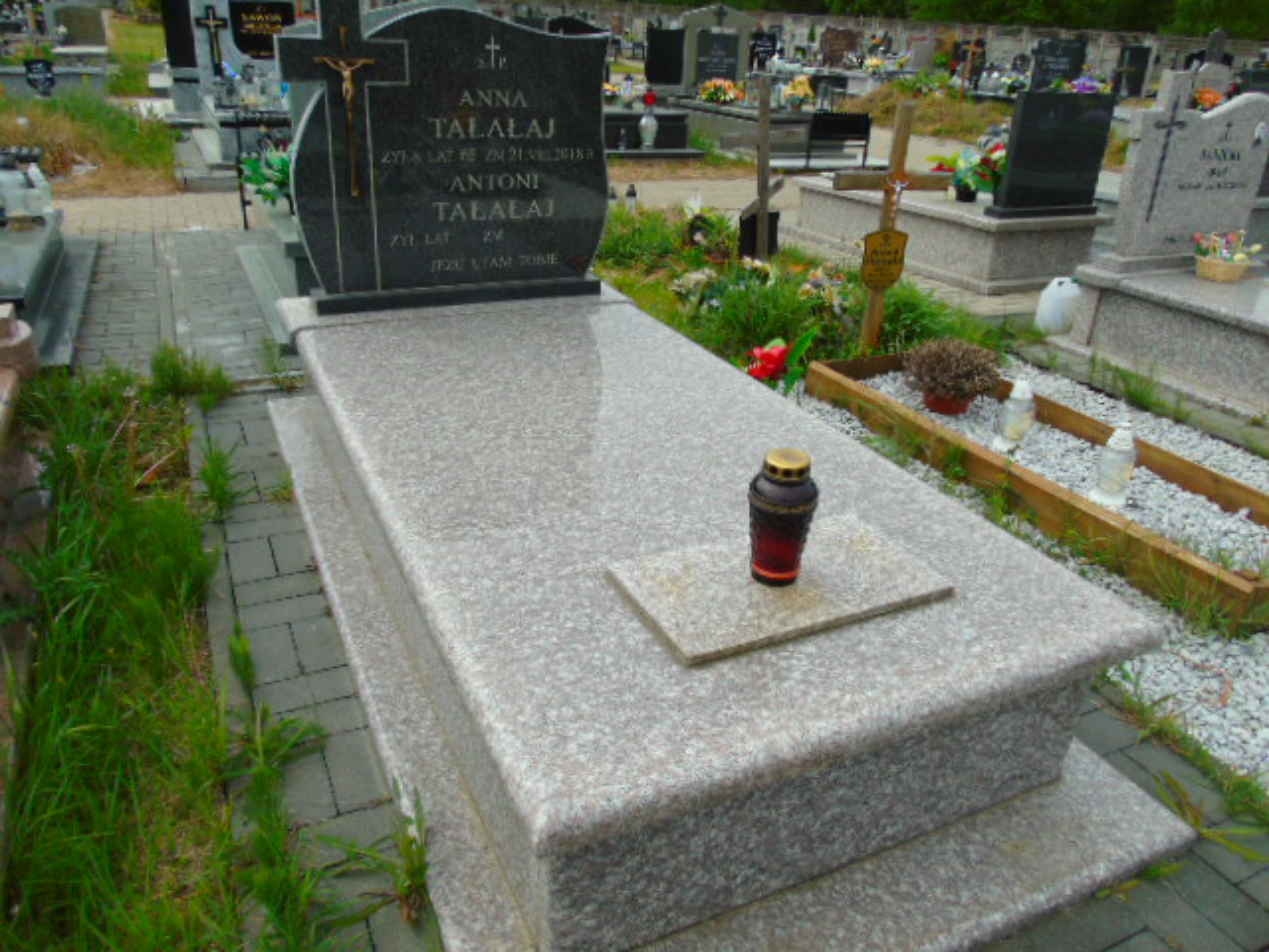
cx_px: 634
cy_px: 476
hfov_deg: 69.4
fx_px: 916
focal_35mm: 25
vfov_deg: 54.9
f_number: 3.4
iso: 80
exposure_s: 1/800
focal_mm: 4.4
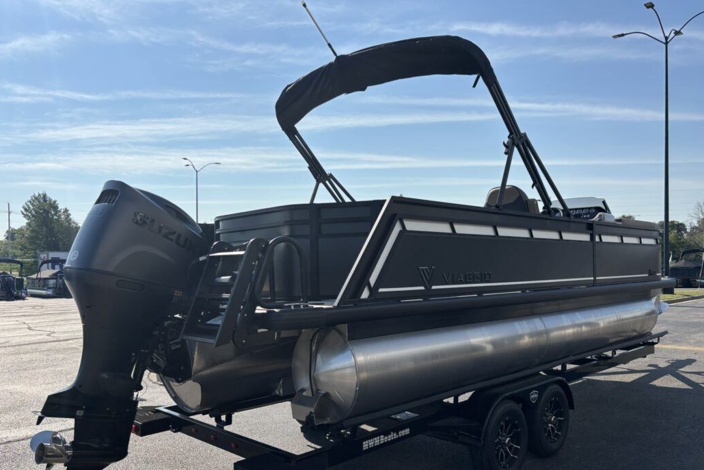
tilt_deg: +0.4
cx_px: 358
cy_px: 270
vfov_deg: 46.3
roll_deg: +1.4
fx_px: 548
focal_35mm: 28
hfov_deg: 65.5
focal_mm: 5.96
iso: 50
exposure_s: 1/5618
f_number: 1.6
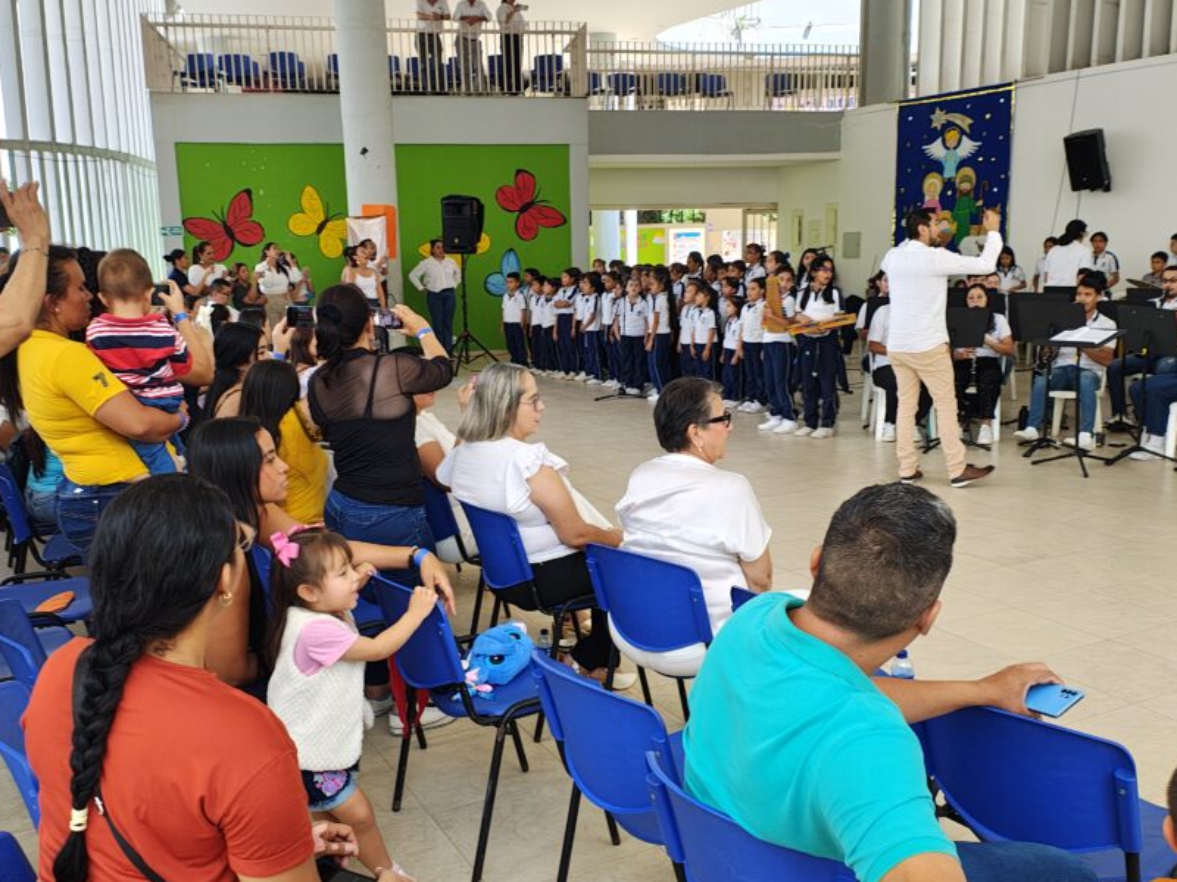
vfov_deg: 44.1
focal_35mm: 32
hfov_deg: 56.8
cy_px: 463
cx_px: 621
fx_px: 1088
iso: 112
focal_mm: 5.89
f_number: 1.4
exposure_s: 1/120
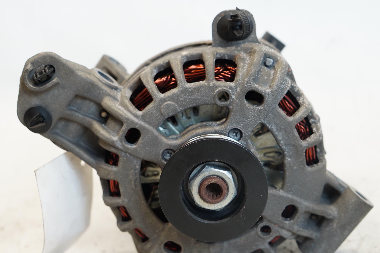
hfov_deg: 31.0
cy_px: 147
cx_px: 197
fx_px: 686
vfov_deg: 20.9
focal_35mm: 65
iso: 400
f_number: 4
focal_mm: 36
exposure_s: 1/60
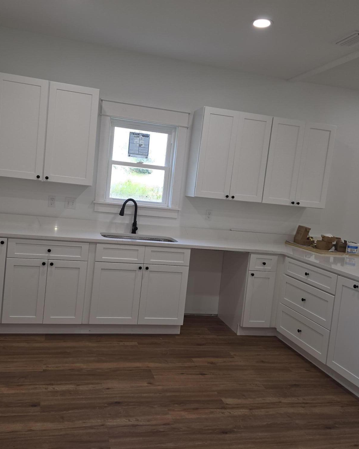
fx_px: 399
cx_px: 159
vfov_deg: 58.8
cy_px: 224
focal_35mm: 30
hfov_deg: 48.4
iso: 32
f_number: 1.7
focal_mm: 6.25
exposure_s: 1/60
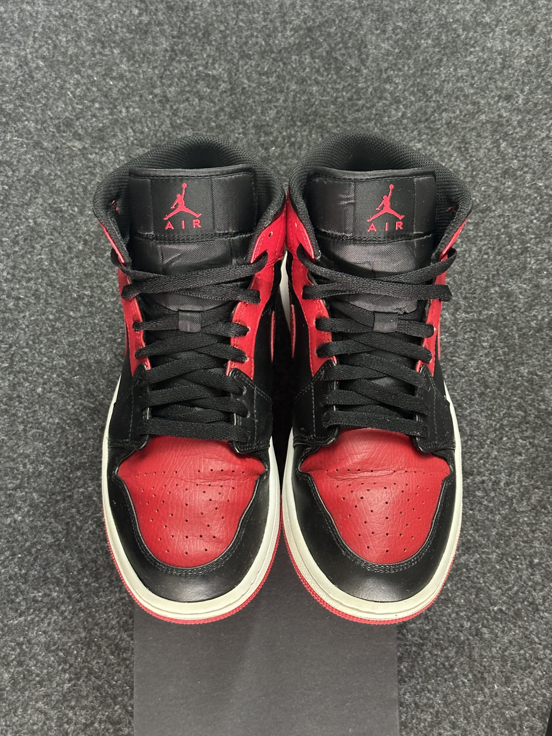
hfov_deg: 30.3
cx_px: 276
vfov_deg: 39.7
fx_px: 1021
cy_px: 368
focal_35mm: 48
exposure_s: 1/25
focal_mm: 6.86
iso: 500
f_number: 1.78
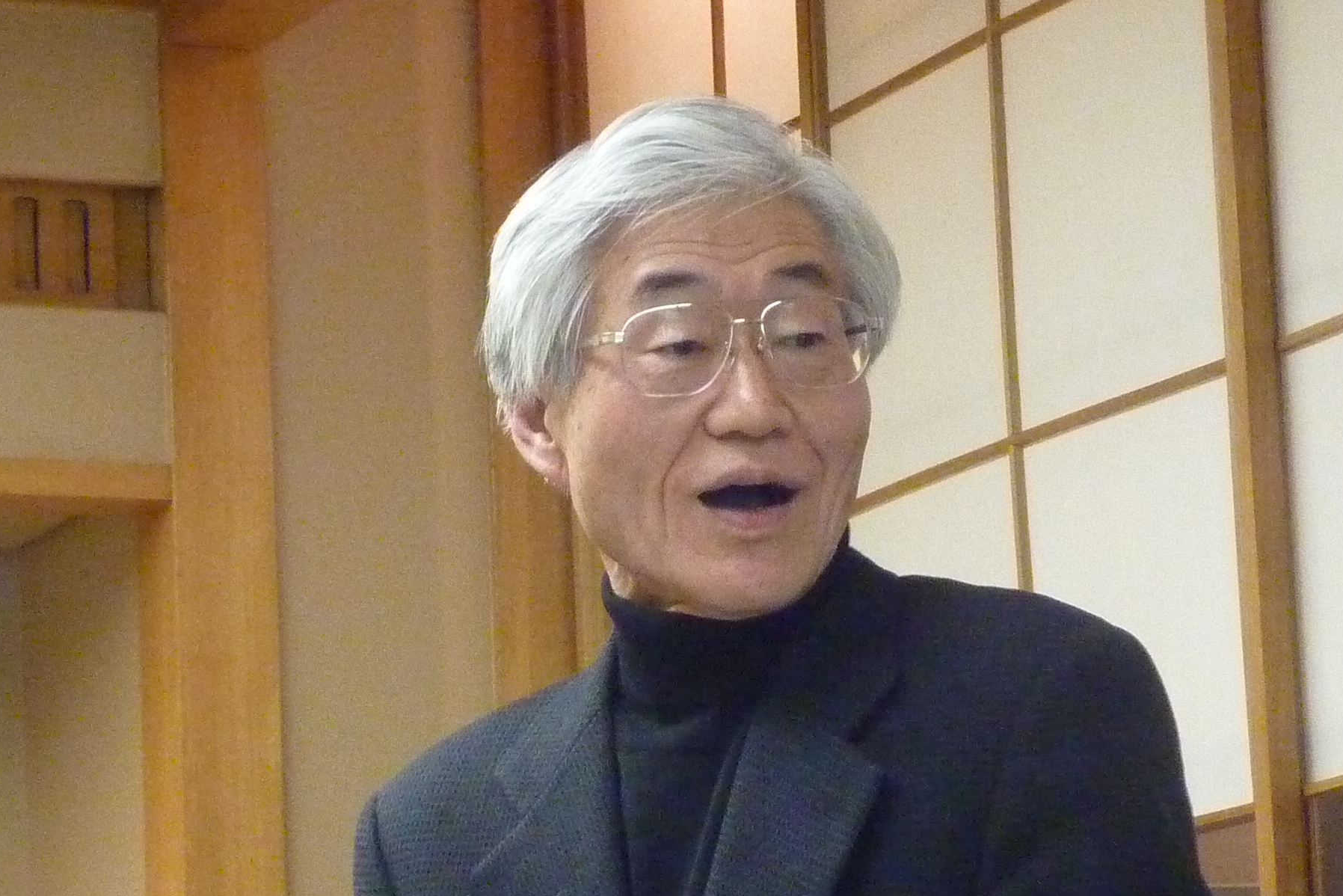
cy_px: 515
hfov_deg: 12.4
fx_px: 6193
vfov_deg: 8.3
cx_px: 636
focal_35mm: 166
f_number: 4.2
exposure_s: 1/15
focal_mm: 12.8
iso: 800
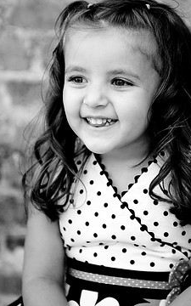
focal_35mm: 89
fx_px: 741
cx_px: 111
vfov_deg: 23.3
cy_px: 138
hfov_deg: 14.7
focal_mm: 70
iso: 200
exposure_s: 1/200
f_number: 2.8
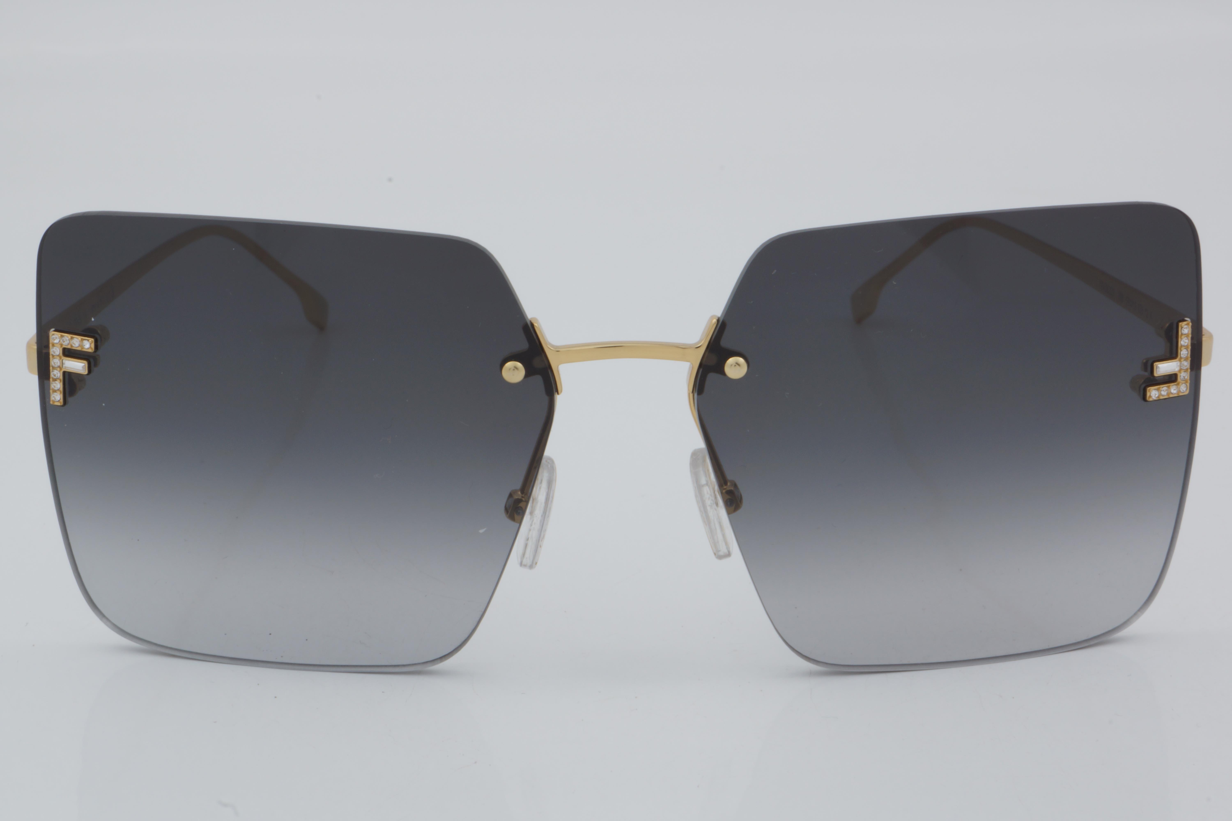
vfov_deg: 16.6
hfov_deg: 24.6
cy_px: 410
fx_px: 2823
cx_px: 616
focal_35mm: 82
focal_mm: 55
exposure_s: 1/4
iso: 100
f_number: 32
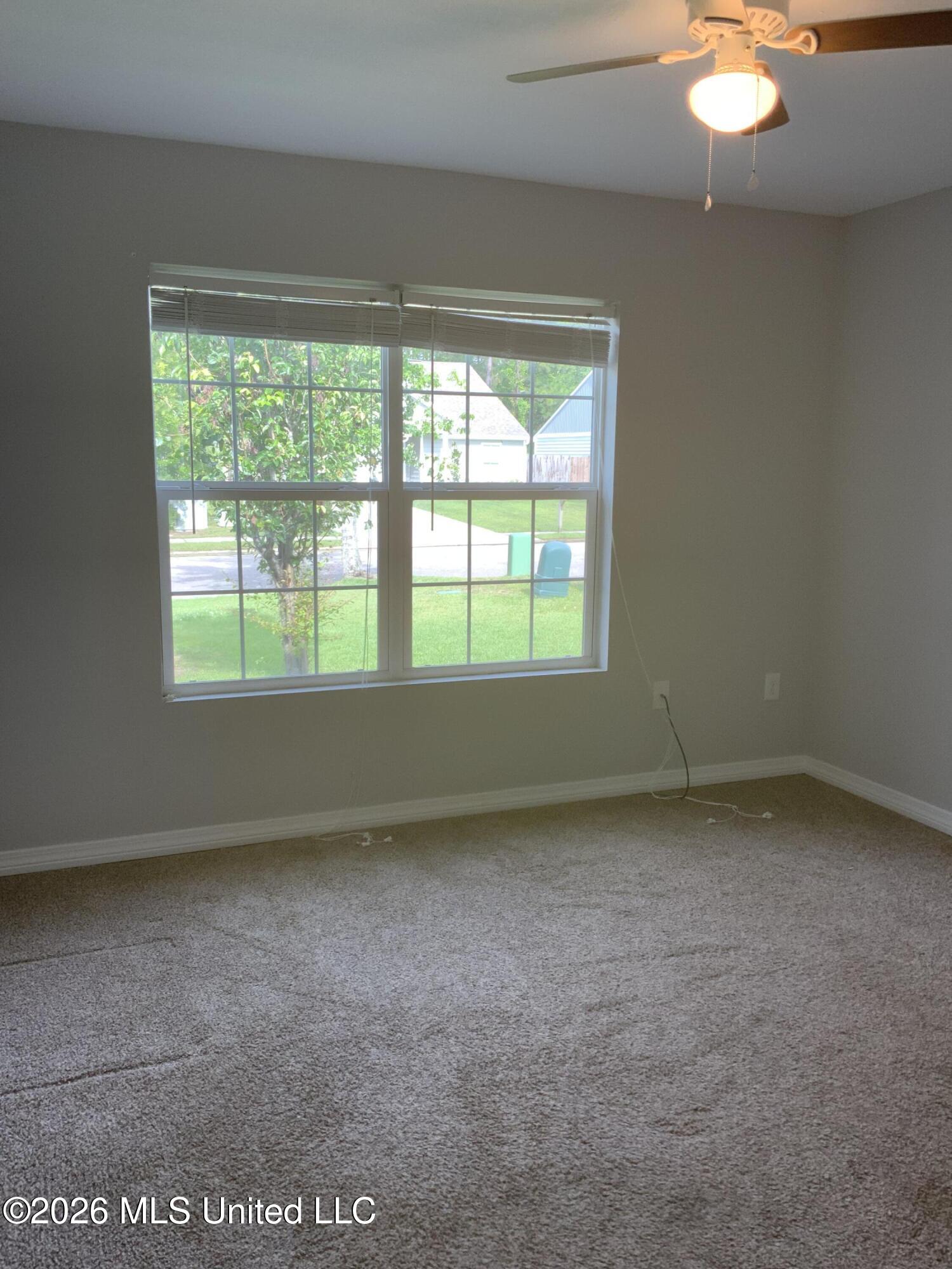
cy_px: 634
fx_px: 1063
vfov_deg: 61.7
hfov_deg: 48.2
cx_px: 476
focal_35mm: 29
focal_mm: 3
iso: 50
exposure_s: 1/120
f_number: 1.8
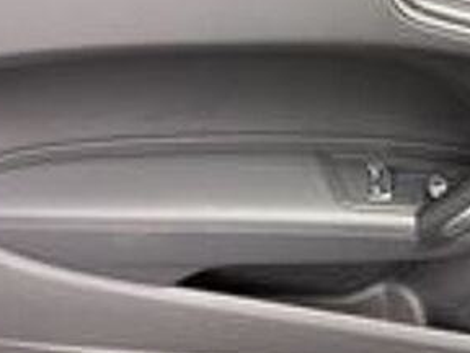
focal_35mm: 40
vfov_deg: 35.2
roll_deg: +0.2
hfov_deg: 46.0
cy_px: 92
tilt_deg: -36.4
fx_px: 543
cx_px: 317
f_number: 1.78
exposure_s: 1/60
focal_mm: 6.76
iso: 640
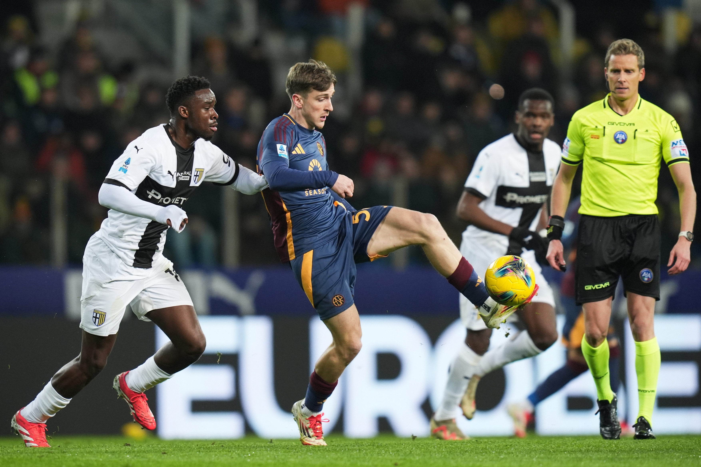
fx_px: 7788
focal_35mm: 400
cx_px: 350
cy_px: 234
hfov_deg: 5.2
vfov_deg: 3.4
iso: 2500
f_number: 3.2
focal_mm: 400
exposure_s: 1/1600
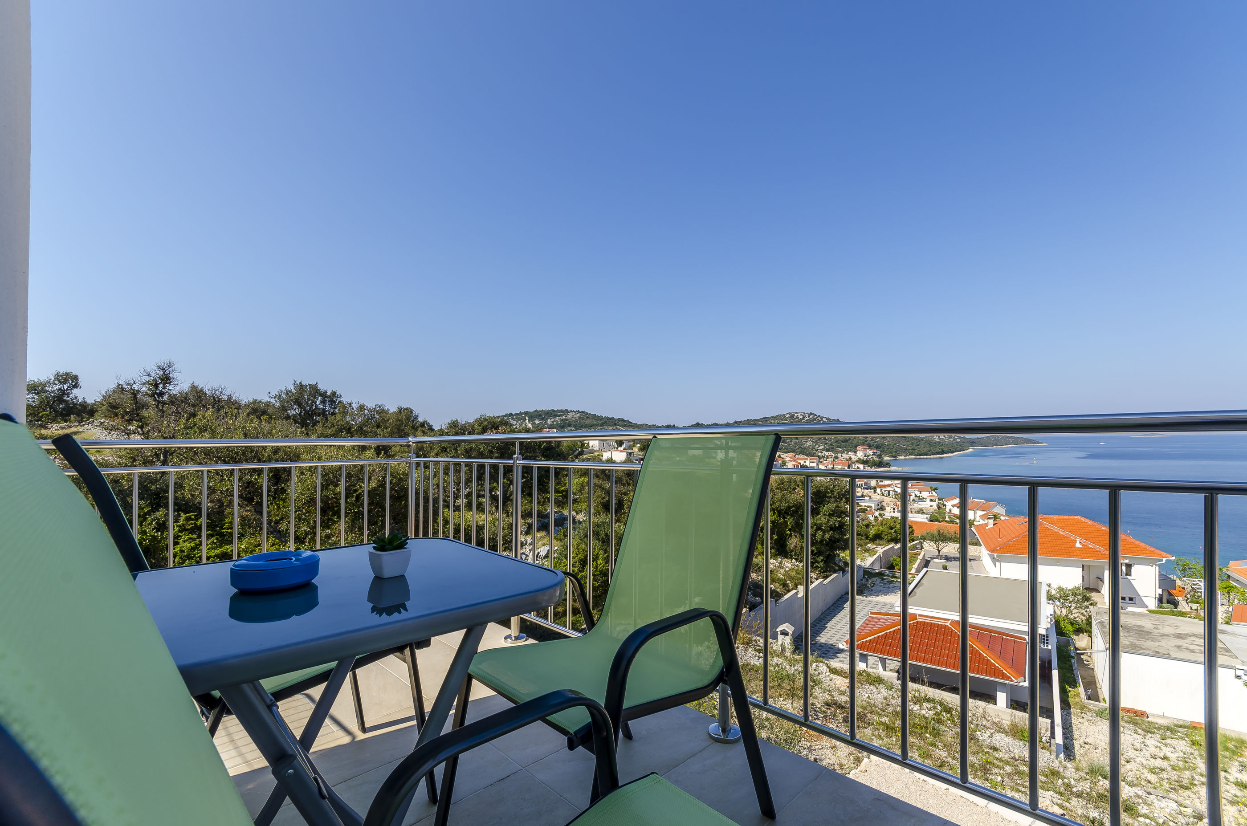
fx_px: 519
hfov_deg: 100.5
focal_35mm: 15
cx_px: 624
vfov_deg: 77.1
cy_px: 413
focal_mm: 10
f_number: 11
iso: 100
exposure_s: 1/250
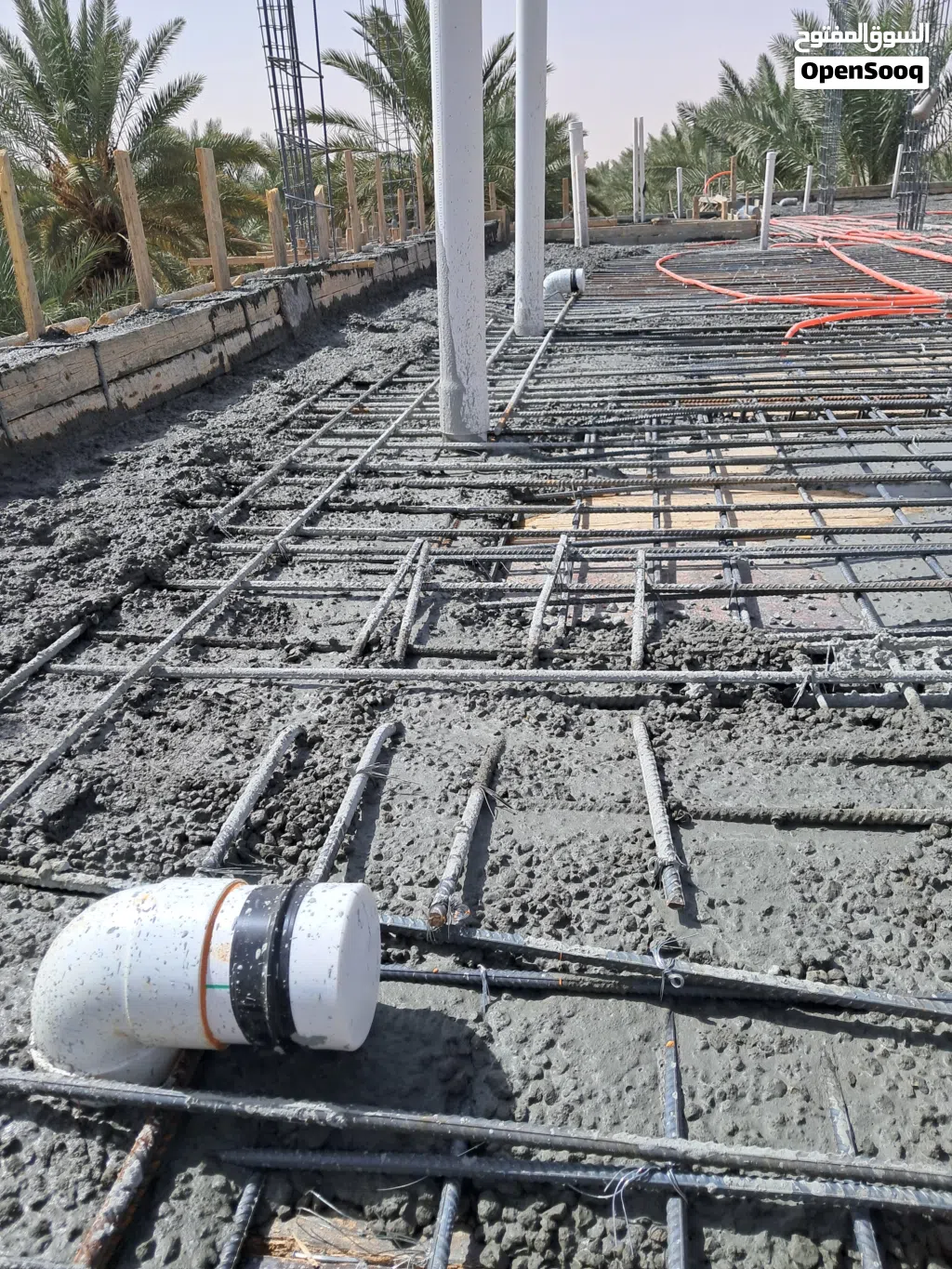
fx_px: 990
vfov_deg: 65.3
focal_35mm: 27
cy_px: 634
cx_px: 476
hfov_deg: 51.4
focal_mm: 4
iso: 50
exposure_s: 1/828
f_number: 1.8
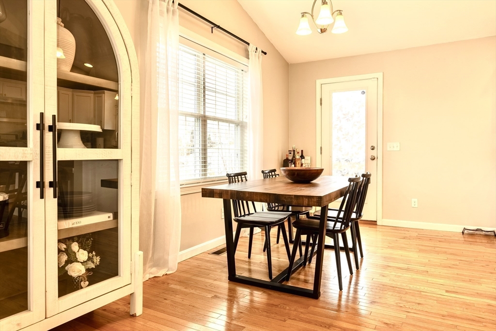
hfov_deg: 73.7
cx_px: 248
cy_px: 166
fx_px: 331
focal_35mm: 24
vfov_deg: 53.1
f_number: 5.6
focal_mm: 16
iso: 320
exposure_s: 1/800
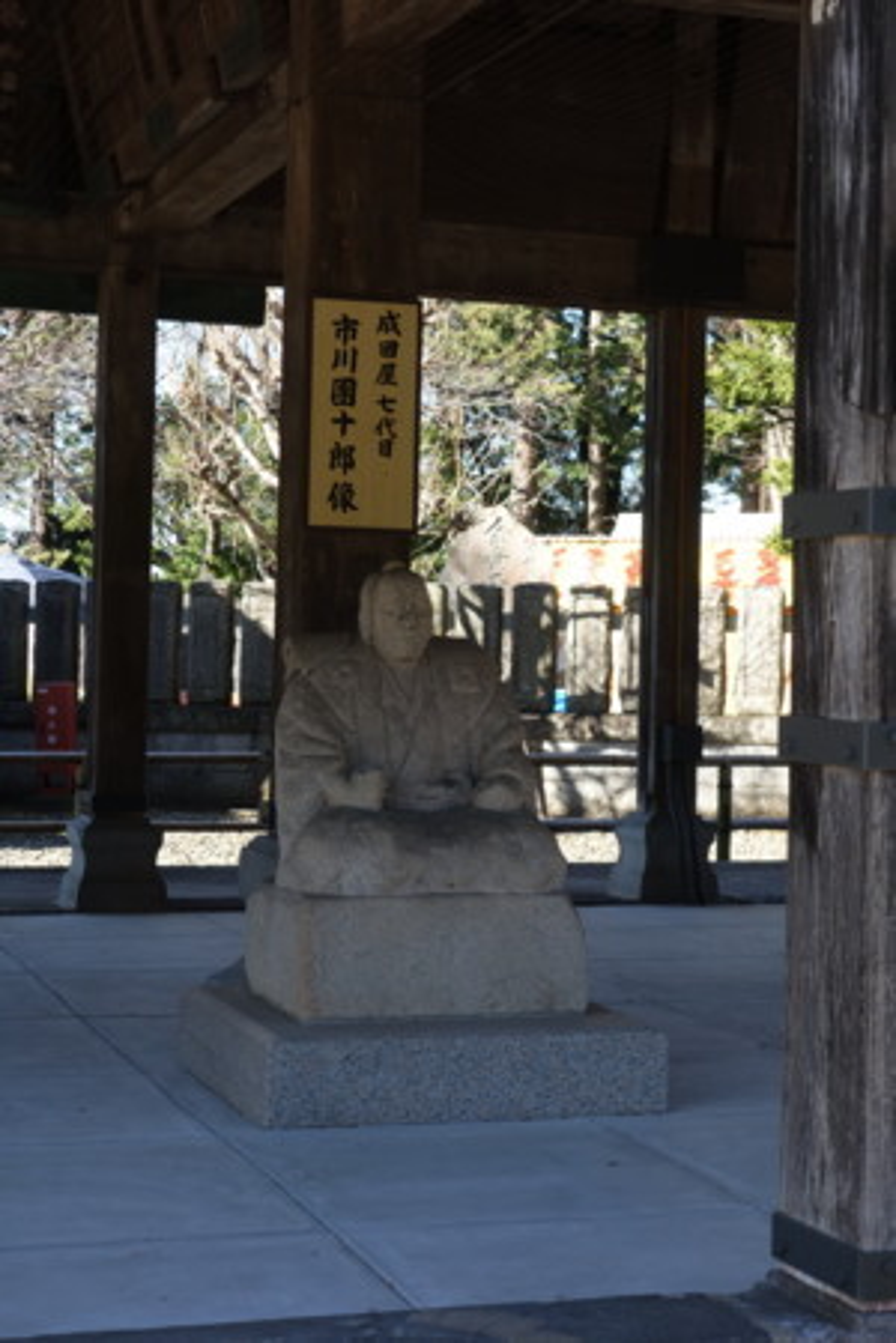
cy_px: 672
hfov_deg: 20.6
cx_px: 448
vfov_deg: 30.5
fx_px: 2464
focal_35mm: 66
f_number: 5.6
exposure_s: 1/250
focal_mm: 24.7
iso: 320
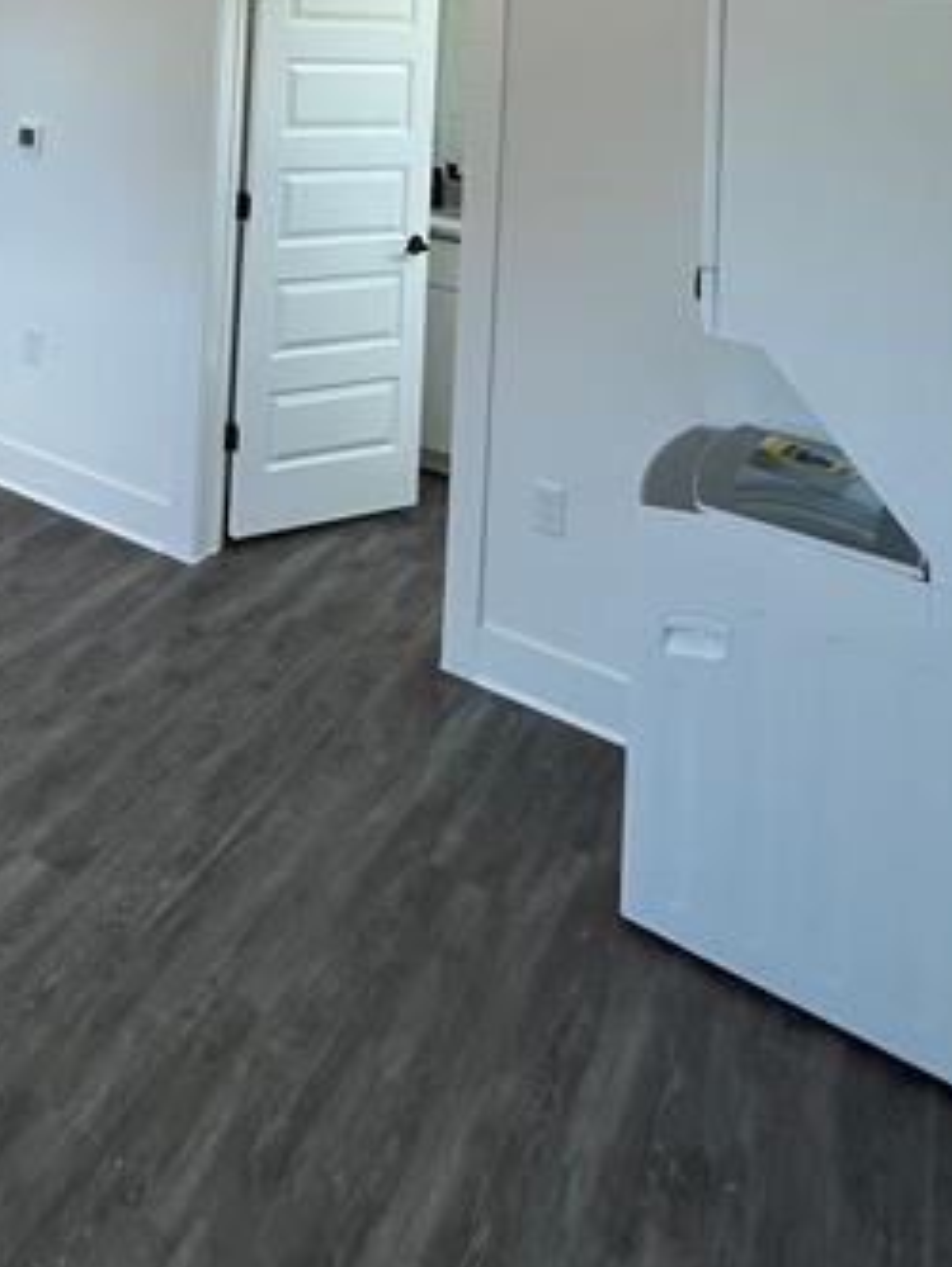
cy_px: -72
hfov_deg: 41.6
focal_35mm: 30
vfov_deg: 46.9
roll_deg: -2.5
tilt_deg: +1.3
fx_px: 1099
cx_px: 34
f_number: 1.8
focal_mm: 1.57
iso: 80
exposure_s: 1/120
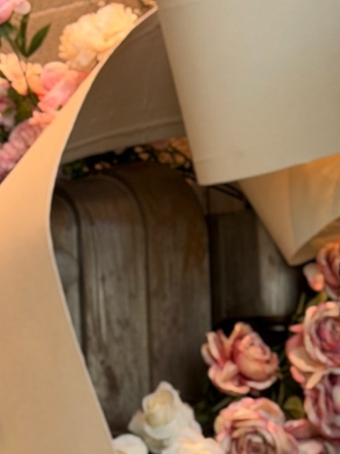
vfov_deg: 11.3
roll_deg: +0.8
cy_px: 708
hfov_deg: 8.8
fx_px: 2189
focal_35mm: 167
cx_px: 436
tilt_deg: -4.6
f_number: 1.78
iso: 64
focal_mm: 6.76
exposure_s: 1/363
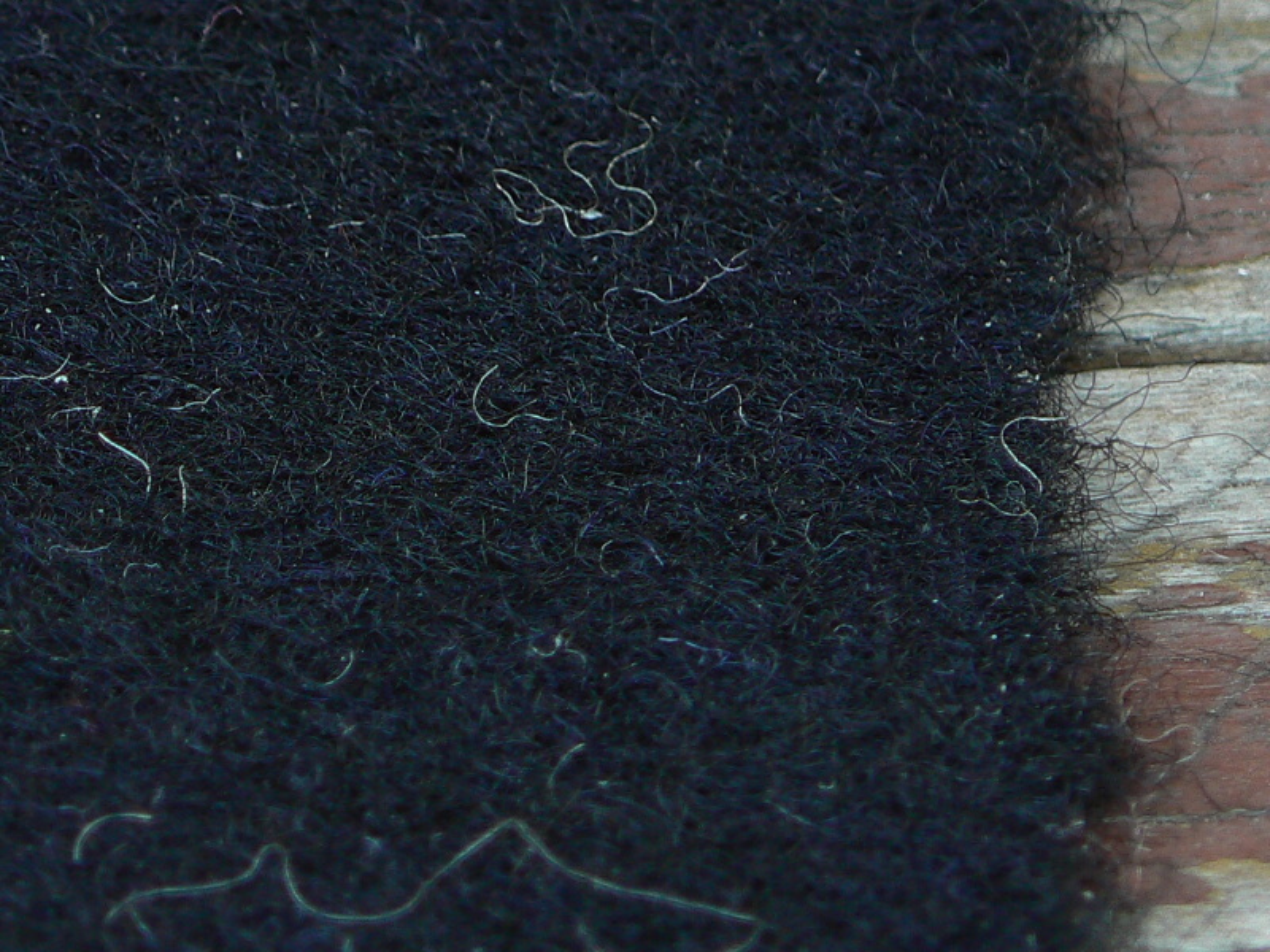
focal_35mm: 256
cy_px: 476
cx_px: 635
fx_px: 9392
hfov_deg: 7.7
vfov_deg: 5.8
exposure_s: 1/30
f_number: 3.3
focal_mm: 42.6
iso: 80
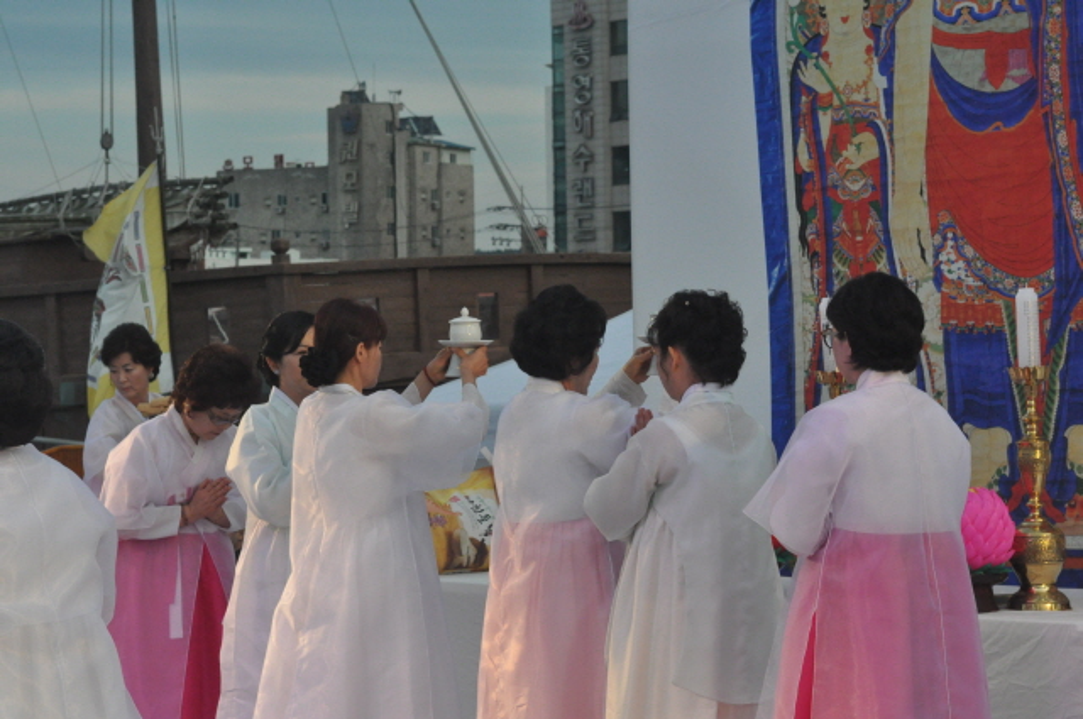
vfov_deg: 13.0
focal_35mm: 105
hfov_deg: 19.5
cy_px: 360
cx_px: 542
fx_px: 3155
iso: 2000
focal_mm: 70
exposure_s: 1/1250
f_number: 9
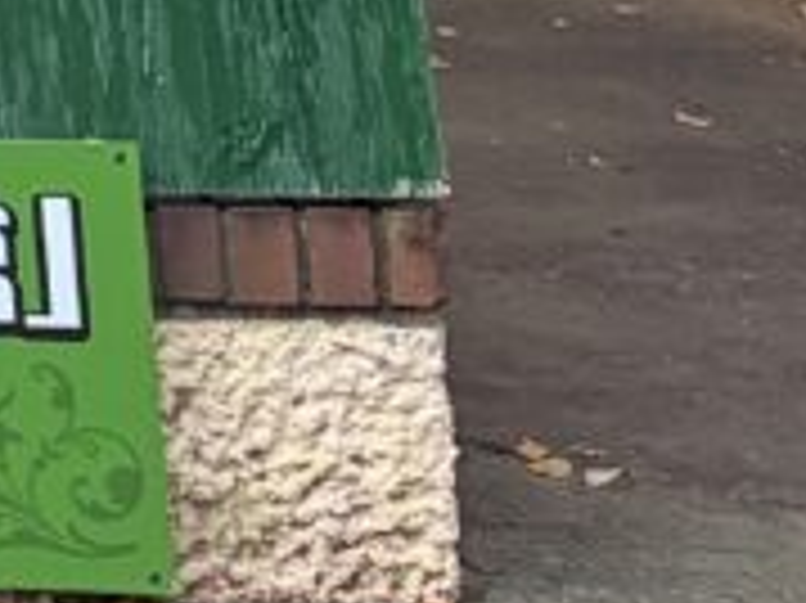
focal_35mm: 186
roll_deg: +2.1
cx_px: -1995
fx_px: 4328
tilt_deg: +3.2
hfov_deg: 8.2
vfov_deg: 7.4
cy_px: -868
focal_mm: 5.96
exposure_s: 1/60
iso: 125
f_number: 1.6
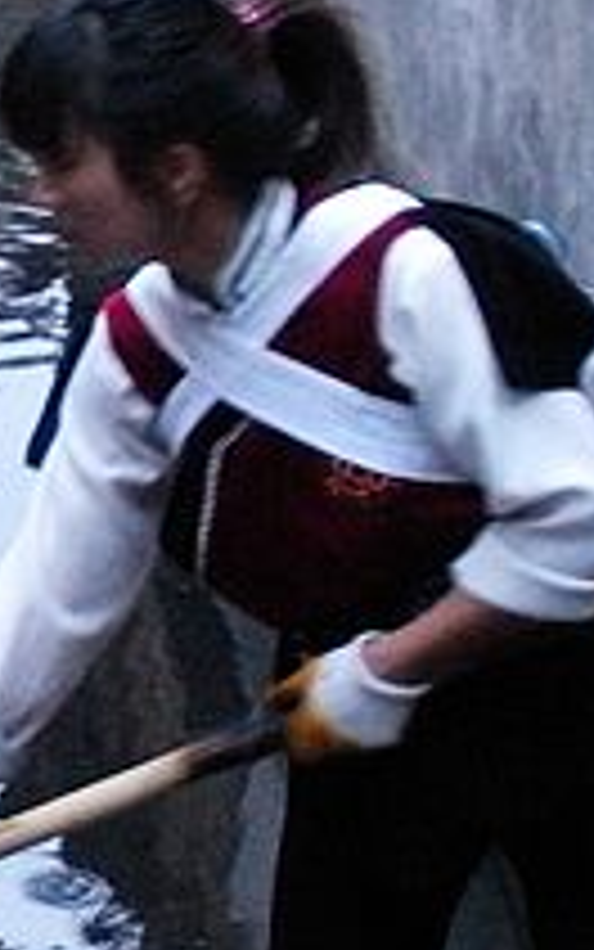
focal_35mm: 185
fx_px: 4789
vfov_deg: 11.3
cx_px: -648
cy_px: 243
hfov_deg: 6.8
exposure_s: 1/20.1
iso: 400
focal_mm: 6.3
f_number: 3.5
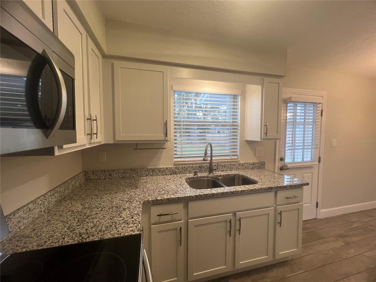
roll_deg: -0.4
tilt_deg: -3.8
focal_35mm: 13
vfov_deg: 89.9
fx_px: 141
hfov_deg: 106.2
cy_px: 141
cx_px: 188
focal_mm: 1.57
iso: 125
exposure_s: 1/120
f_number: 1.8
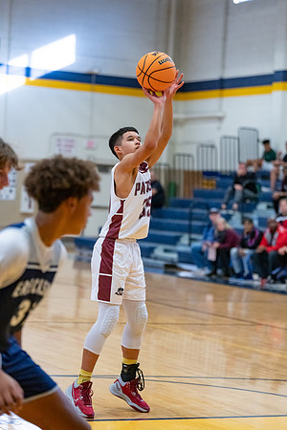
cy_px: 215
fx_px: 1279
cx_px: 144
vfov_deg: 19.1
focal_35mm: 107
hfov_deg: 12.8
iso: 5000
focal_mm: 107
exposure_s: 1/1000
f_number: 2.8
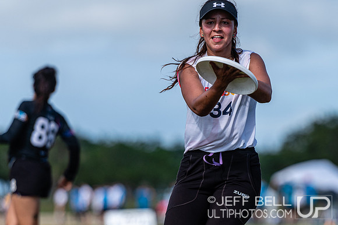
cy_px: 163
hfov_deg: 4.7
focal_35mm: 435
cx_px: 231
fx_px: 4078
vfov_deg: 3.2
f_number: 3.2
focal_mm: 200
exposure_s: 1/2500
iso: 110
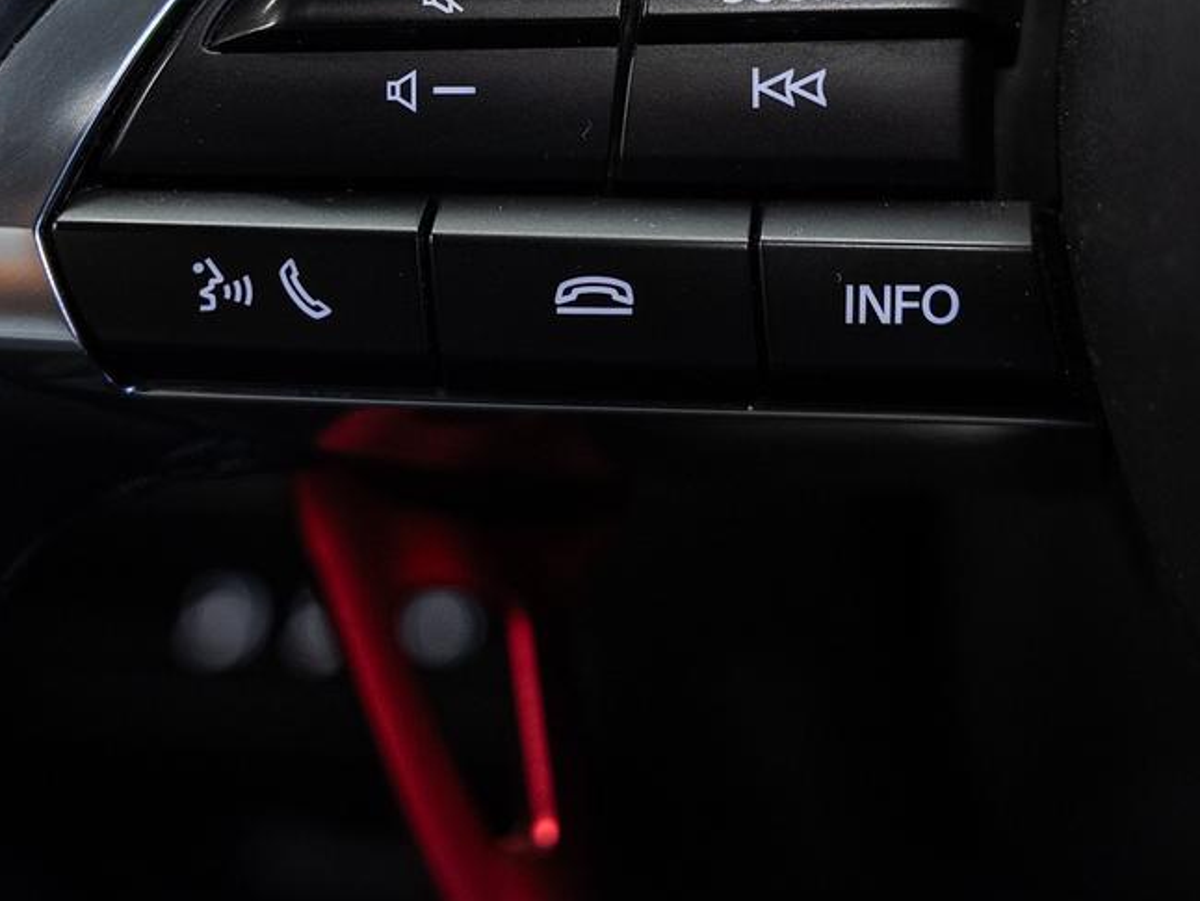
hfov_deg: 32.2
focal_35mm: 60
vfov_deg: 23.5
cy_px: 13
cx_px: 637
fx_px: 2081
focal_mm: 28
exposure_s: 1/40
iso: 1000
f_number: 3.5
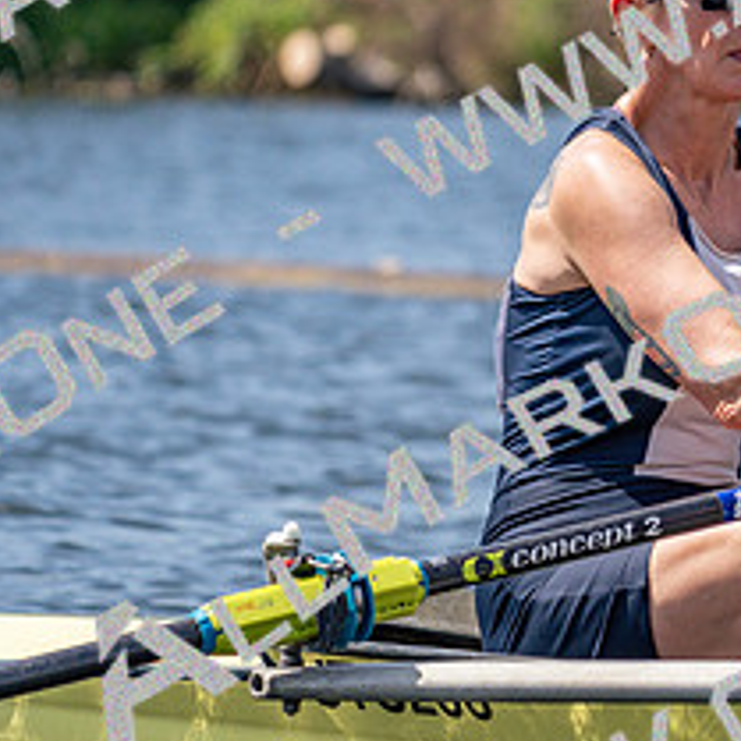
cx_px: 815
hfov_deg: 3.7
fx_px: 11407
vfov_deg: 3.7
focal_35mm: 471
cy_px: 207
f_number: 5.6
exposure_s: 1/2000
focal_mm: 200
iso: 250
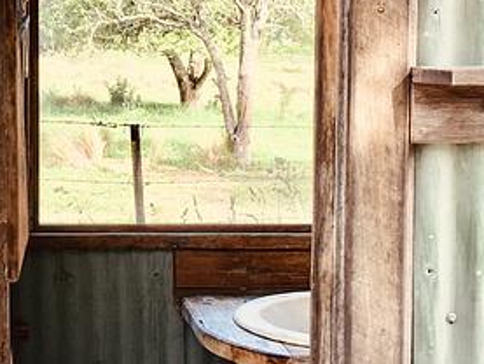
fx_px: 909
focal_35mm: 65
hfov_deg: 28.8
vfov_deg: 22.6
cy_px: 146
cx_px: 61
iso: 25
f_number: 2.2
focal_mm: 4.15
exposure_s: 1/50
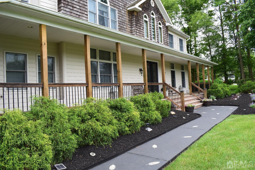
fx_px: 191
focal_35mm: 27
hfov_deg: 67.4
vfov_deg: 47.9
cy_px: 85
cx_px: 128
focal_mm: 18
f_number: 9
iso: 400
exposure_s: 1/160
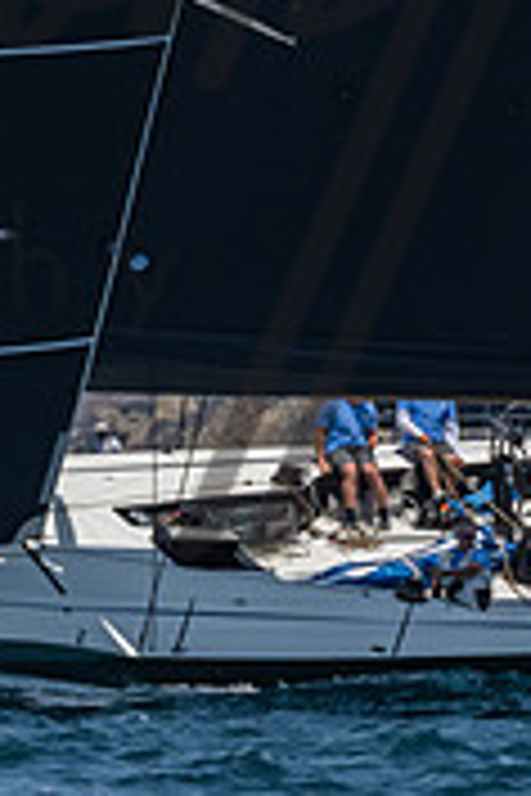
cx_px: -14
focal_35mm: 1610
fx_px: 35618
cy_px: -43
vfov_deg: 1.3
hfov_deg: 0.9
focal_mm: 380
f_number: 8
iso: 320
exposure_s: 1/1250
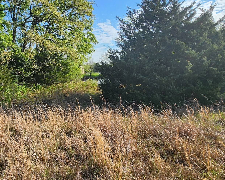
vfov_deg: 65.3
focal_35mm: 21
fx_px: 140
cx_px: 69
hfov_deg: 74.4
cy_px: 80
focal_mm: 2.2
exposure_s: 1/1484
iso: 50
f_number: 2.2
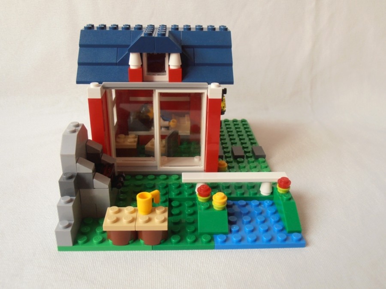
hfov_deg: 50.1
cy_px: 144
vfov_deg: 38.7
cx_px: 193
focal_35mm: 37
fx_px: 413
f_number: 3.9
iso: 125
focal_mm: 6.61
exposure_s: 1/30
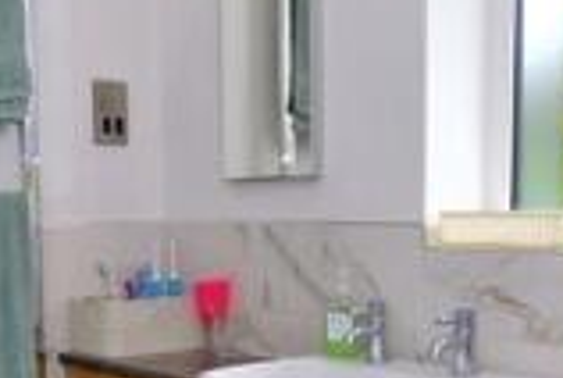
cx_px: 237
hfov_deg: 32.3
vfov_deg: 21.6
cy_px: 333
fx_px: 971
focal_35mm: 62
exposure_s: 1/15
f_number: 10
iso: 100
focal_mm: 10
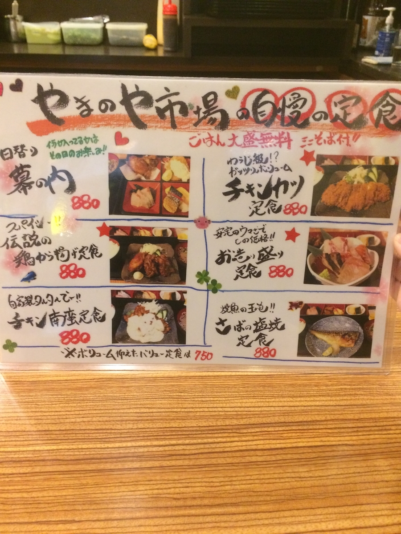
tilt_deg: -31.6
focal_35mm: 29
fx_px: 448
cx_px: 200
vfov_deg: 61.7
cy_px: 267
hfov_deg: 48.2
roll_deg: +0.9
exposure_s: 1/30
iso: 320
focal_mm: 4.15
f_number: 2.2
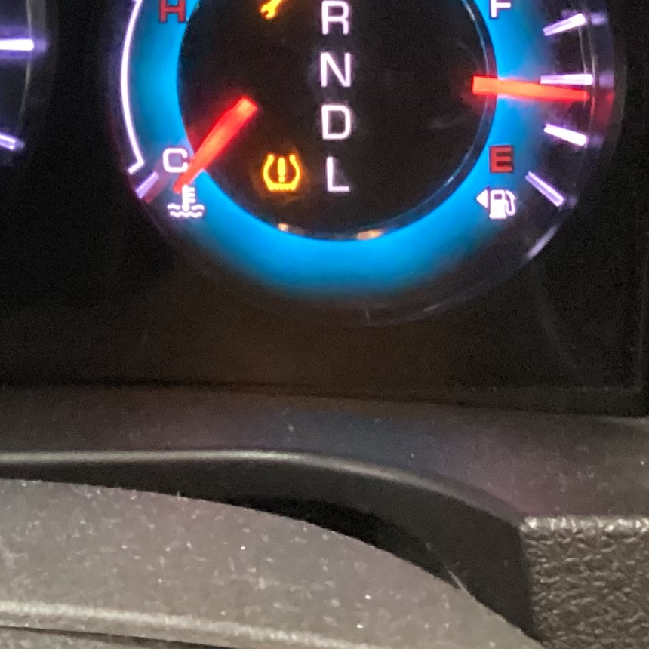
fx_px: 2206
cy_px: 105
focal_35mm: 104
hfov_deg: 15.7
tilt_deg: -23.8
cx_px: -253
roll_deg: -2.7
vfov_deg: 16.6
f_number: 2.4
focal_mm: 3.3
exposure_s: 1/20
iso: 640
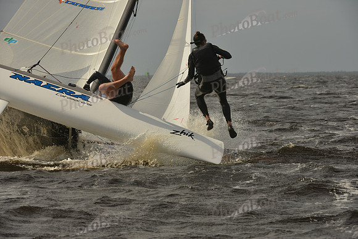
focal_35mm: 200
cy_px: 120
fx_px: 1989
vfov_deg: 6.9
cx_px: 179
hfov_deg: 10.3
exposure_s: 1/1000
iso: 250
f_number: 9
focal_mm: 200
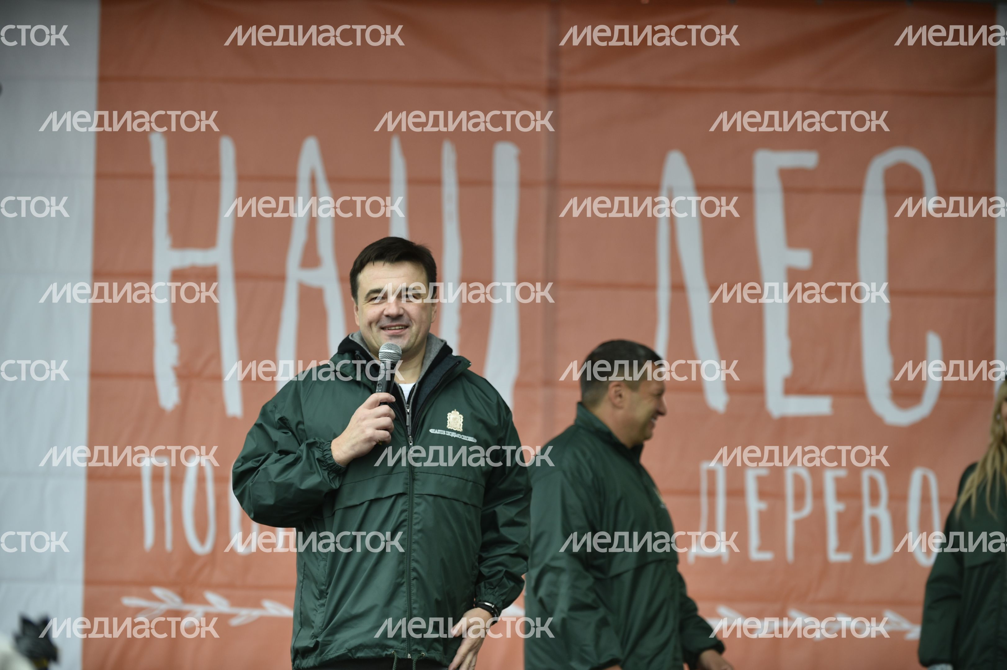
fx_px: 3495
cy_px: 335
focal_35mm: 125
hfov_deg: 16.4
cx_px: 504
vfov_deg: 11.0
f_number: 4
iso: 400
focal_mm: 125
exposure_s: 1/400
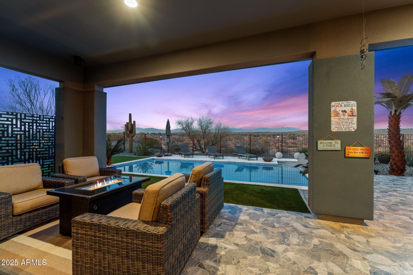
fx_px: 175
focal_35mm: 15
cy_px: 138
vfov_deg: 76.2
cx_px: 206
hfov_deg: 99.3
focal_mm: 15.3
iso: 400
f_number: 8
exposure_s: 1.6
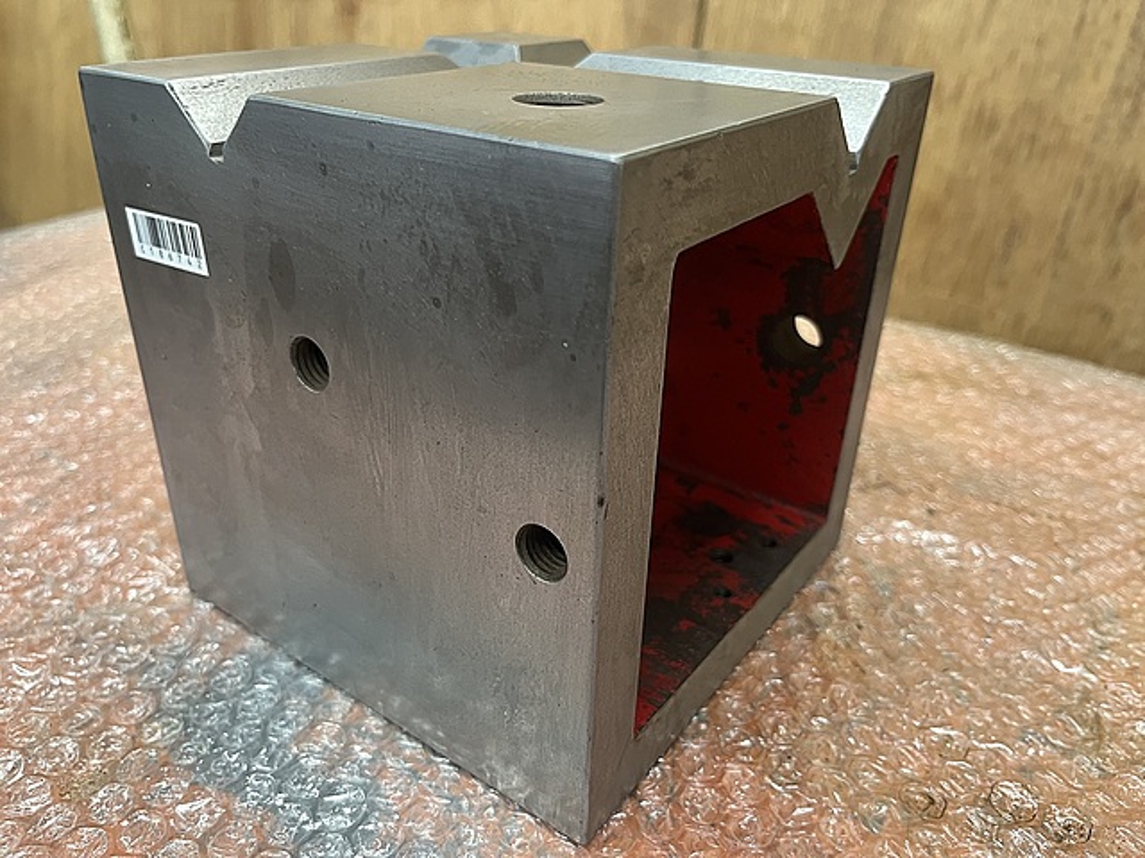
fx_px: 860
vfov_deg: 53.1
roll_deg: -0.7
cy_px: 429
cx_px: 572
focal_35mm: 26
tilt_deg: -29.0
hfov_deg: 67.3
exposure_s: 1/60
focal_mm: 5.1
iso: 250
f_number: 1.6
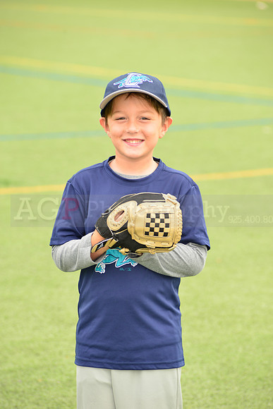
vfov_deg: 10.3
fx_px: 2273
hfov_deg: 6.9
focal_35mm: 200
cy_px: 204
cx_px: 136
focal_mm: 200
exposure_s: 1/200
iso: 250
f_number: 8
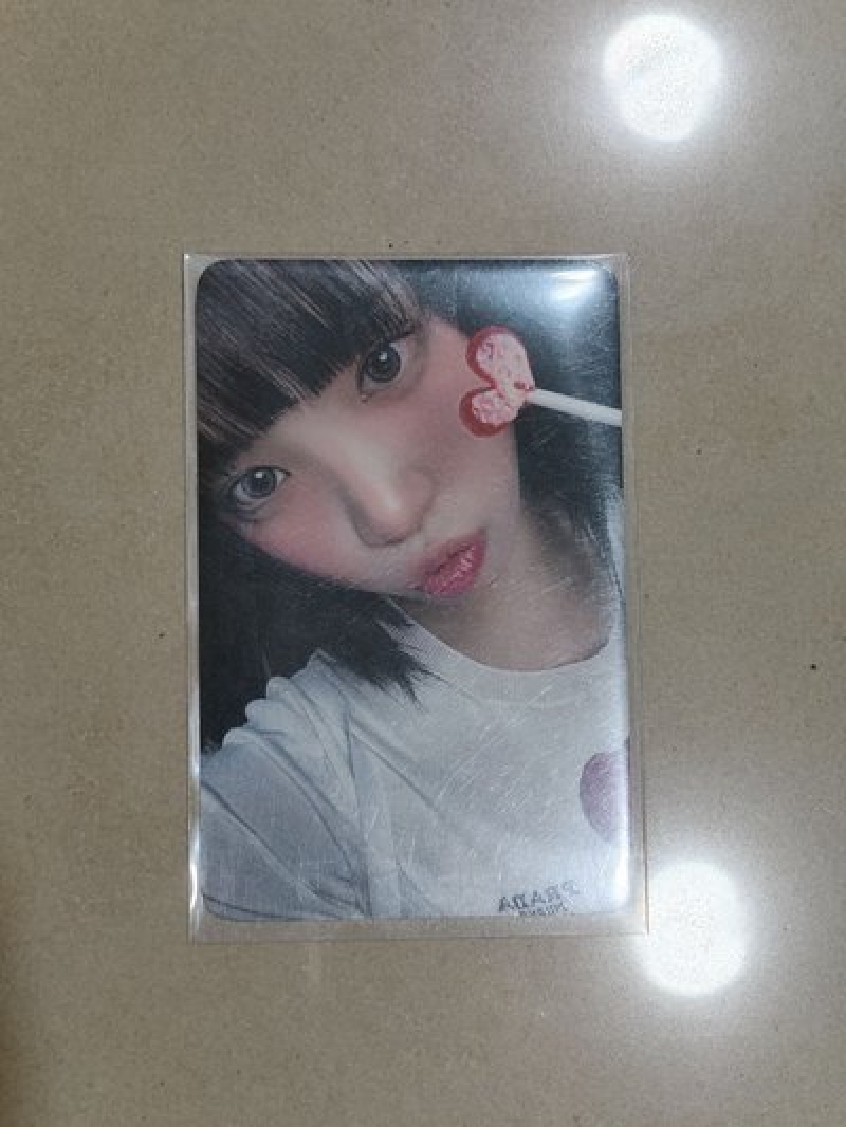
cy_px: 564
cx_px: 423
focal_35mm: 71
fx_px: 2313
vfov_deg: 27.4
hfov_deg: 20.7
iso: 500
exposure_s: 1/60
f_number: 2.5
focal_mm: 13.3
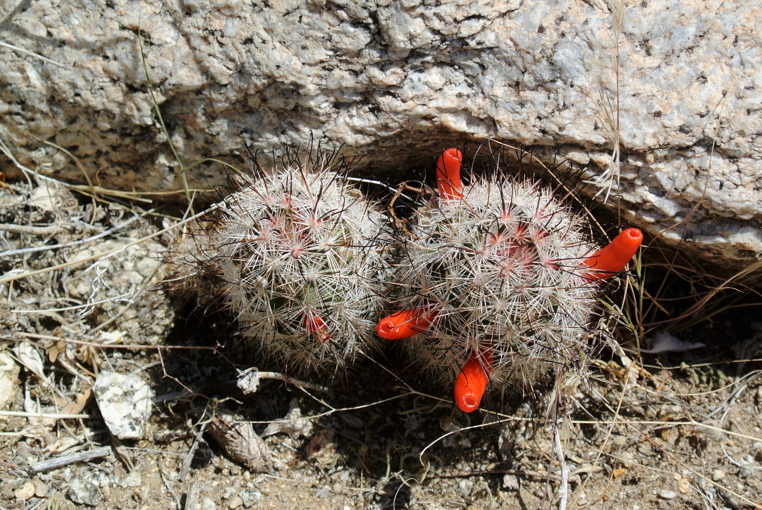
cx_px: 381
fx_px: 1717
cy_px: 255
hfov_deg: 25.0
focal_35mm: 81
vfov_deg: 16.9
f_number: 5.6
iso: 100
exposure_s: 1/640
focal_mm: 30
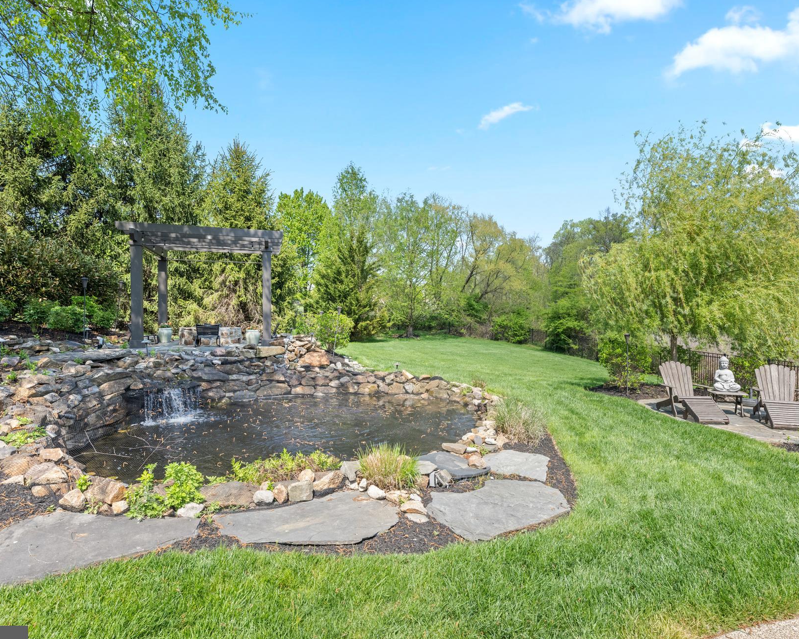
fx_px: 449
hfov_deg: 83.2
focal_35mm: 19
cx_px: 424
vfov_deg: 70.9
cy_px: 325
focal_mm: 16
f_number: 7.1
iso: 800
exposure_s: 1/500
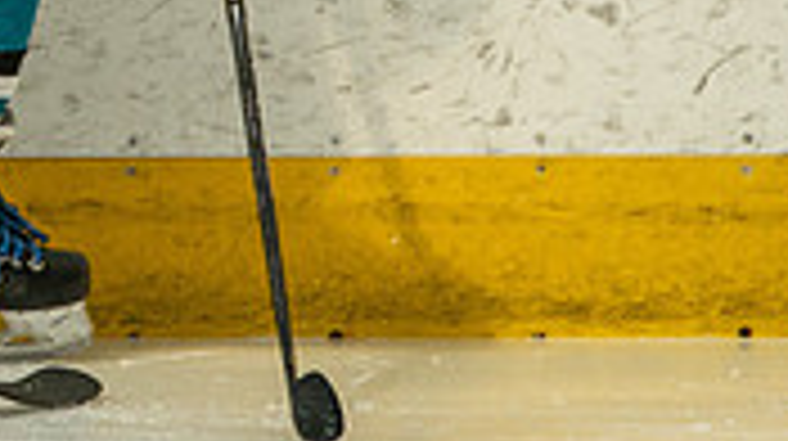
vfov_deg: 1.0
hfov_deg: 1.7
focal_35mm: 1240
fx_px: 25882
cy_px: -250
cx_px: -294
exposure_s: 1/8000
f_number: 3.2
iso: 1600
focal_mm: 261
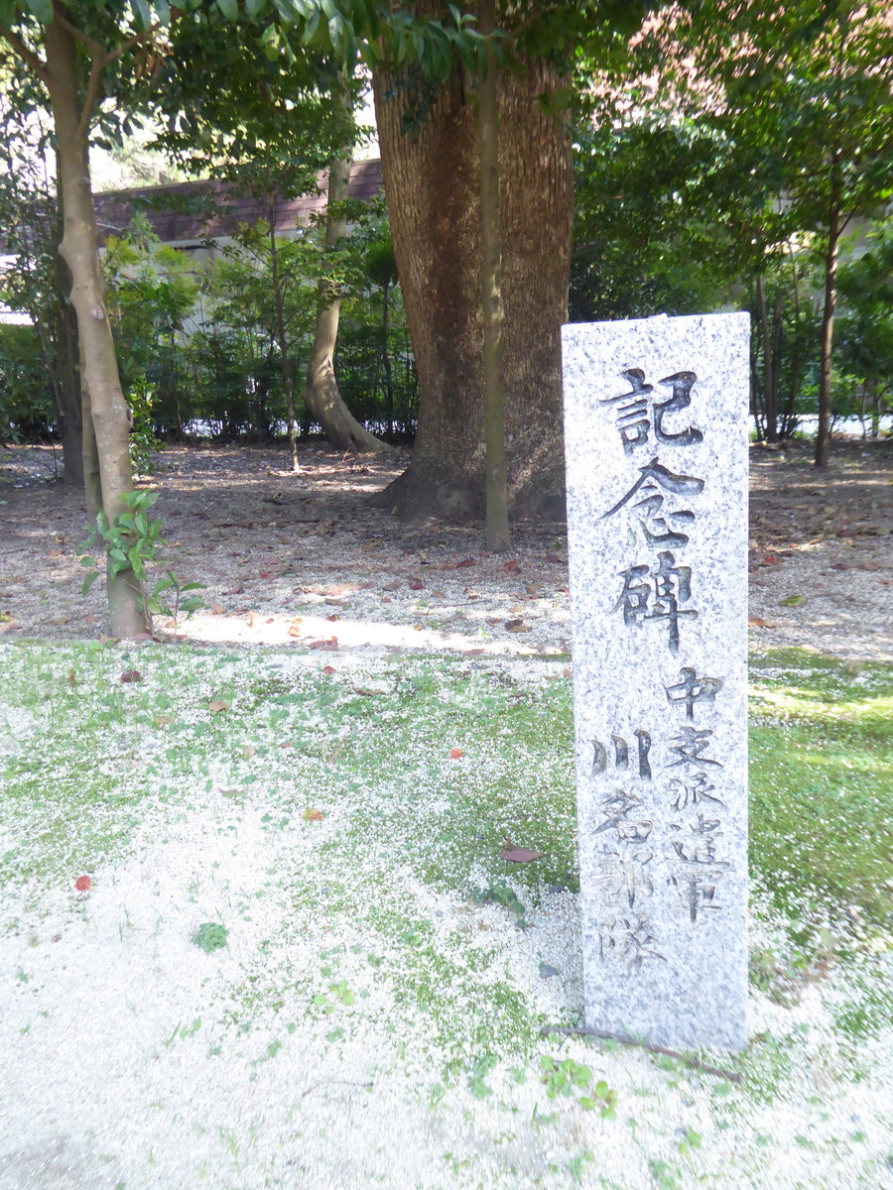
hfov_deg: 48.2
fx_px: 997
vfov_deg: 61.7
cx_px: 446
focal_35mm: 29
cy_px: 595
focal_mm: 5
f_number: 3.5
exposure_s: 1/125
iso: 400
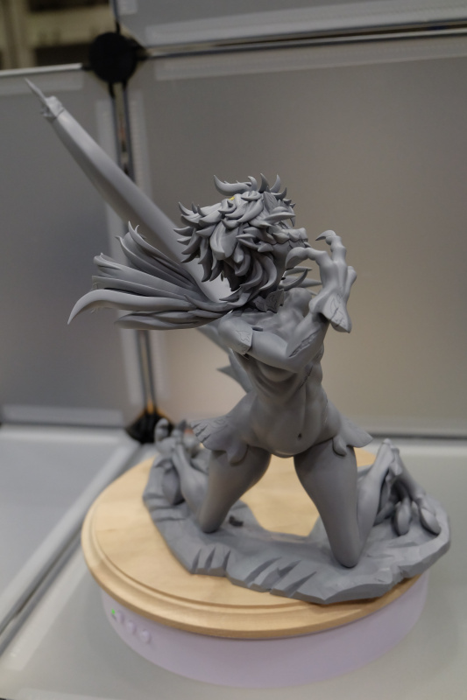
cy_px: 350
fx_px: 701
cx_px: 234
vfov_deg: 53.1
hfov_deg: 36.9
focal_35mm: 36
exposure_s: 1/125
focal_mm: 24.3
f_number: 4.2
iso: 2000
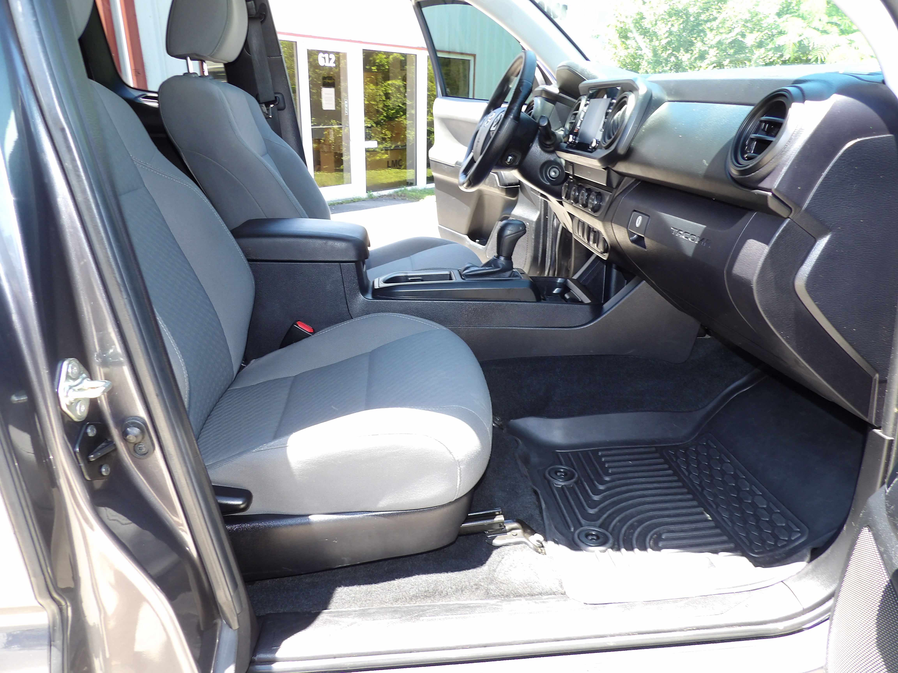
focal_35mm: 24
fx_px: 623
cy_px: 336
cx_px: 449
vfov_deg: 56.8
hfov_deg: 71.6
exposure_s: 1/43
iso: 100
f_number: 3.2
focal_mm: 4.3
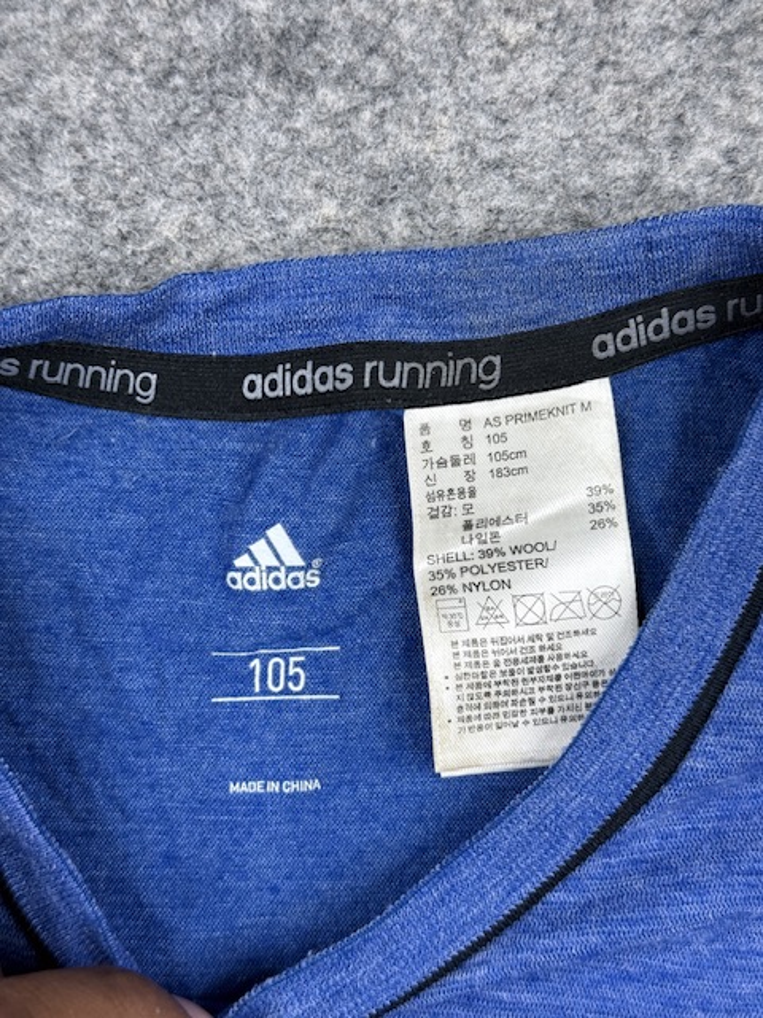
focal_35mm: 48
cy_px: 509
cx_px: 382
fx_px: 1411
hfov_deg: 30.3
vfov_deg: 39.7
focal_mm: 6.76
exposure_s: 1/100
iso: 50
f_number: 1.78
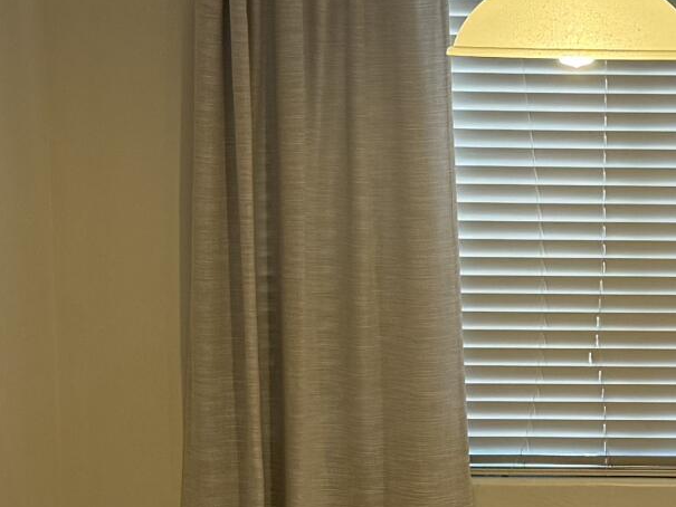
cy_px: 430
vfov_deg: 12.4
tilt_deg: -8.5
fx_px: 2324
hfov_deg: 16.2
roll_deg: -0.8
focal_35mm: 119
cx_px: 674
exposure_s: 1/120
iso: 250
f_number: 1.78
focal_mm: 6.76
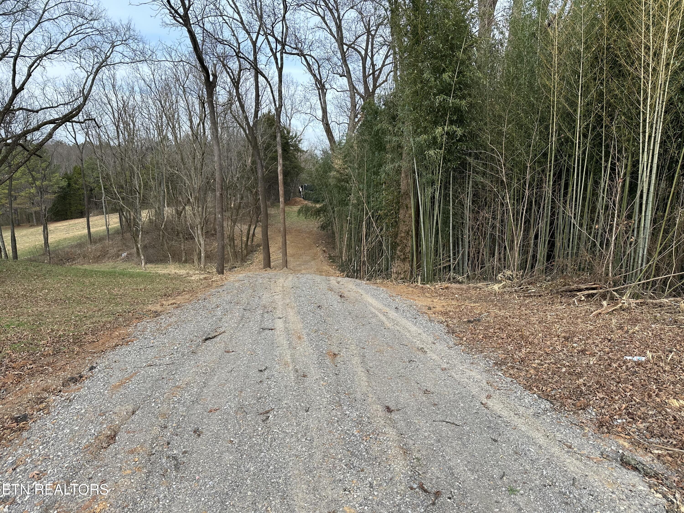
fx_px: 474
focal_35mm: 24
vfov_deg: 56.8
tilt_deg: -10.2
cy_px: 256
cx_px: 342
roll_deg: -1.2
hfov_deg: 71.6
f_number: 1.78
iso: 80
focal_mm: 6.86
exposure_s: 1/1198
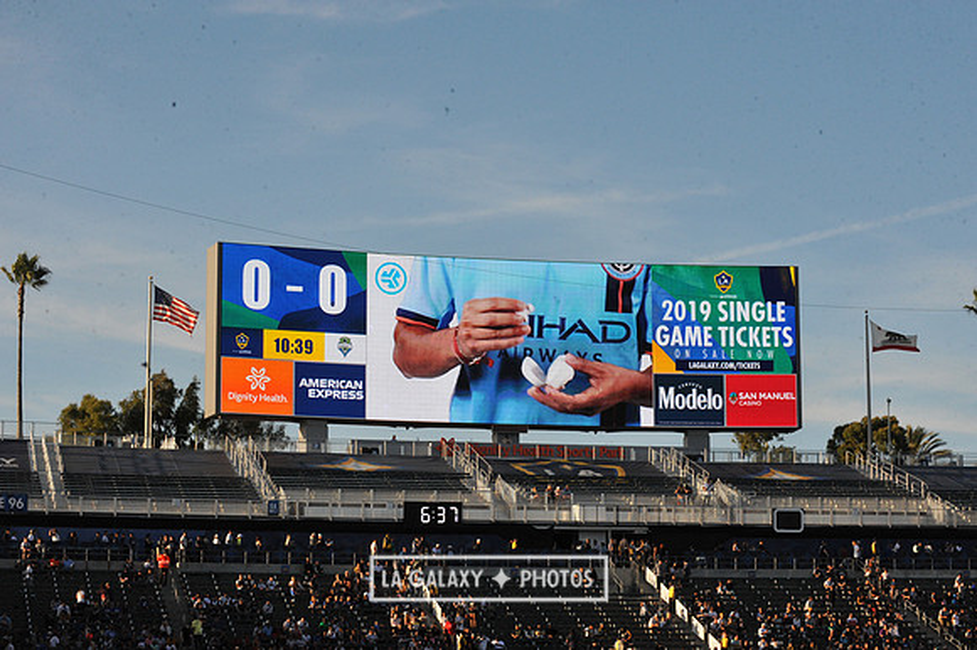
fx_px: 2333
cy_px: 325
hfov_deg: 23.7
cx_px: 488
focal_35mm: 86
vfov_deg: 15.9
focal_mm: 86
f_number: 16
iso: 1600
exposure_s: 1/1000
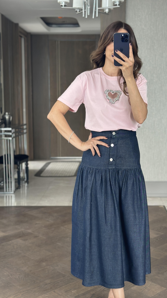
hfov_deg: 22.6
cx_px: 104
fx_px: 417
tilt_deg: -20.6
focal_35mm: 53
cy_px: 149
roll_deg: +0.0
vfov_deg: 39.2
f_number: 1.78
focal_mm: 6.86
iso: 200
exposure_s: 1/60
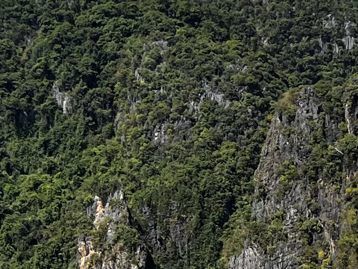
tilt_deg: +8.4
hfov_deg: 13.4
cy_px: 189
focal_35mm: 147
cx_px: 149
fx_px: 1521
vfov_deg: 10.1
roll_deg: +1.2
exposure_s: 1/2915
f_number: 1.5
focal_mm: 5.7
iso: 50
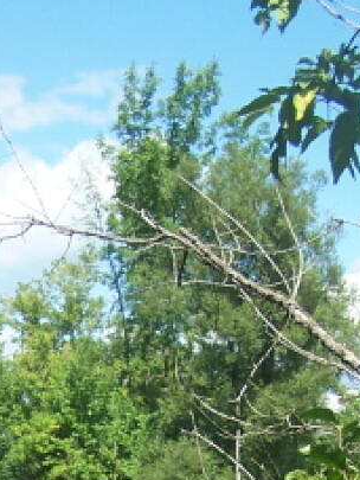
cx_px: 51
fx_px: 1774
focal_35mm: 128
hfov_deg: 11.5
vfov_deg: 14.6
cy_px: 657
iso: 80
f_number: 2.8
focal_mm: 6.3
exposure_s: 1/800
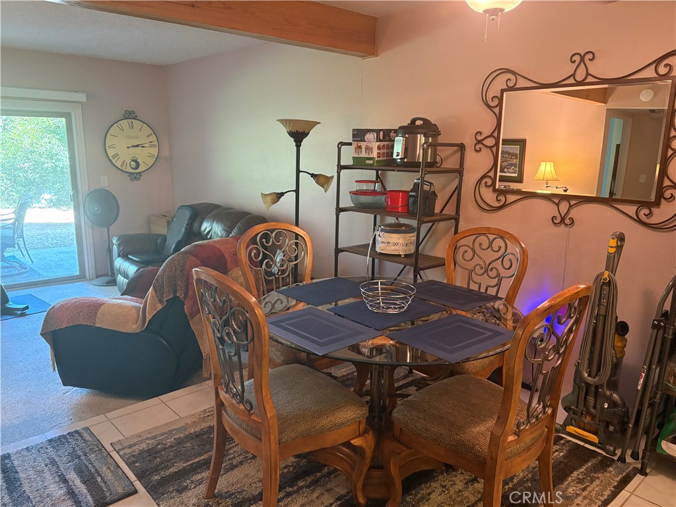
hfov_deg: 67.3
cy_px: 254
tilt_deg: -12.1
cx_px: 338
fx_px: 508
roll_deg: -0.3
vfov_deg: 53.1
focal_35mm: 26
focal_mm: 5.96
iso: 400
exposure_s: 1/40
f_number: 1.6
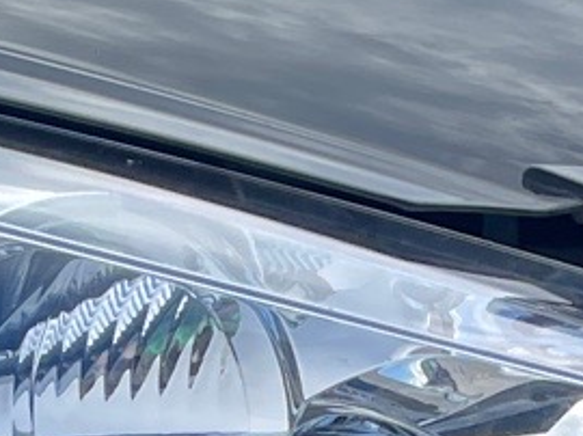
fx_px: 3113
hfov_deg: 10.7
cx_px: 261
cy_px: 1183
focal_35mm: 185
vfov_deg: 7.3
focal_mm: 4.2
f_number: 1.6
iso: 32
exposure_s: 1/626
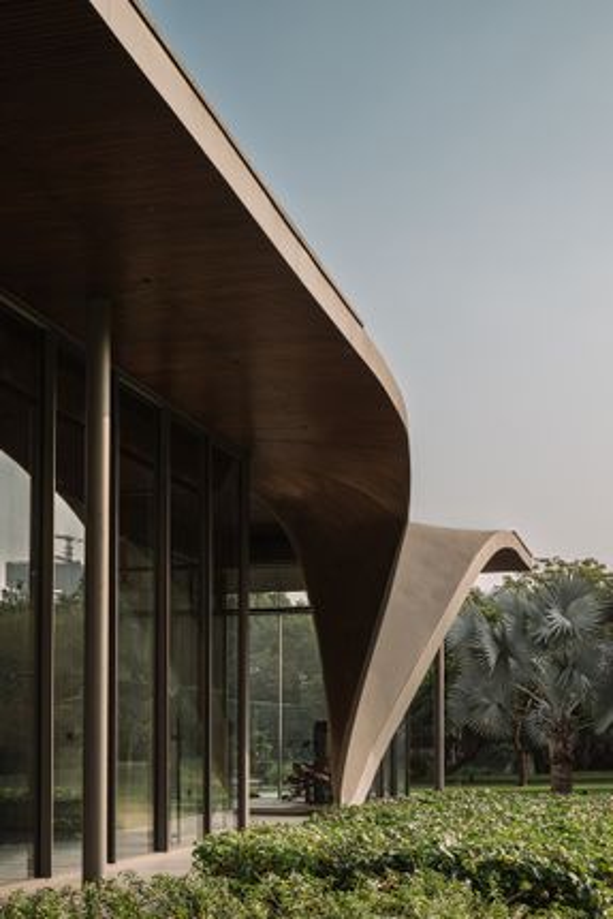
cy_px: 460
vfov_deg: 39.6
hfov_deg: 27.0
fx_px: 1276
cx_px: 306
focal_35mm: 50
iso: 100
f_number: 10
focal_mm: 50
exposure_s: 1/50
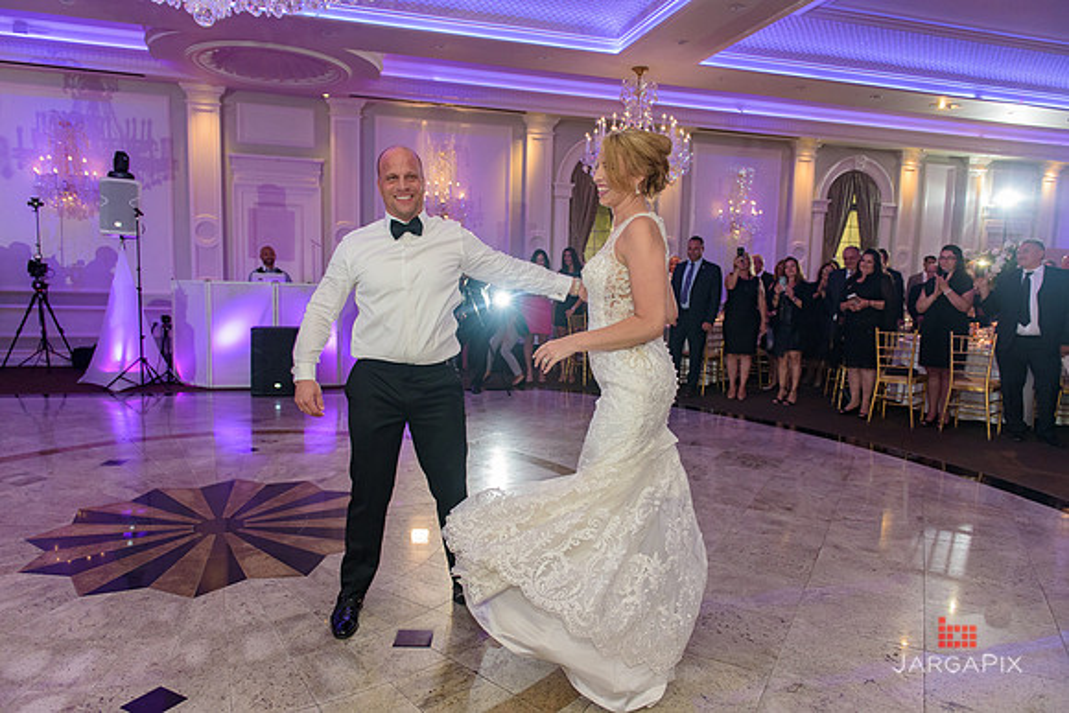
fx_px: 713
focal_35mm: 24
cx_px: 534
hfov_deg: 73.7
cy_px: 356
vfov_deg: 53.2
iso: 1600
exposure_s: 1/125
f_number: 3.2
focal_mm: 24
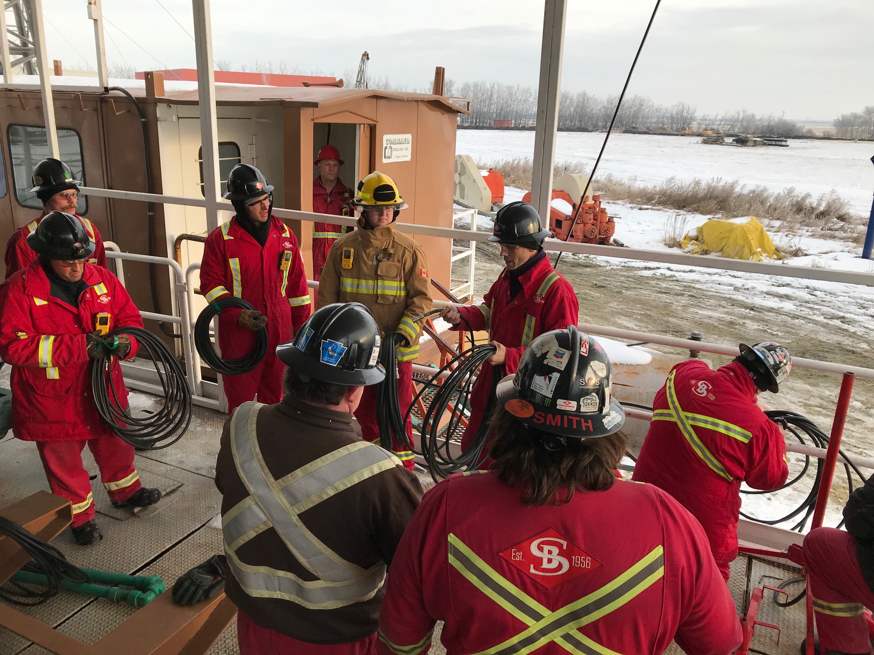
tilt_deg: -15.1
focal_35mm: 28
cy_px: 328
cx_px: 437
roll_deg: -1.5
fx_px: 707
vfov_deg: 49.7
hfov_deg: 63.4
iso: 20
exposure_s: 1/538
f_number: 1.8
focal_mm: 3.99
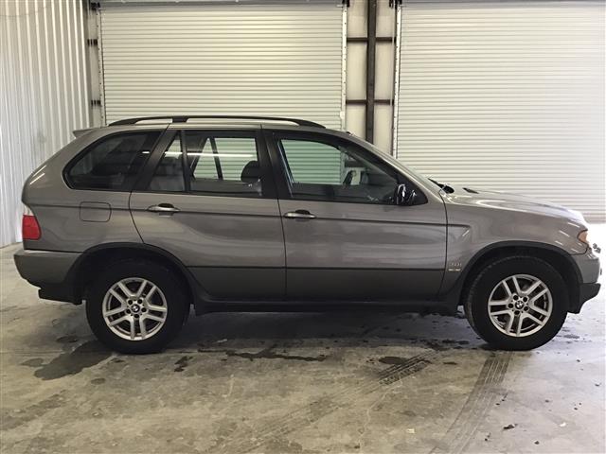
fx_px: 543
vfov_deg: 45.4
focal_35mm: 31
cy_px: 227
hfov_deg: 58.4
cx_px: 303
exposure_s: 1/30
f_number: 2.4
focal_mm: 3.3
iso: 125
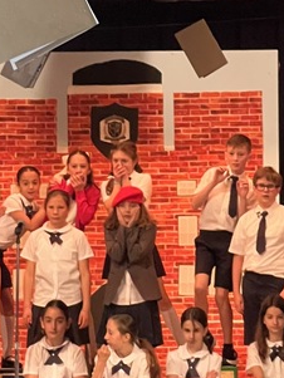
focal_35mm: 262
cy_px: -151
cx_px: 166
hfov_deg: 5.7
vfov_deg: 7.5
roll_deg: -0.3
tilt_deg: +7.4
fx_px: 2864
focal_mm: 9
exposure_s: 1/60
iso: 320
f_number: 2.8
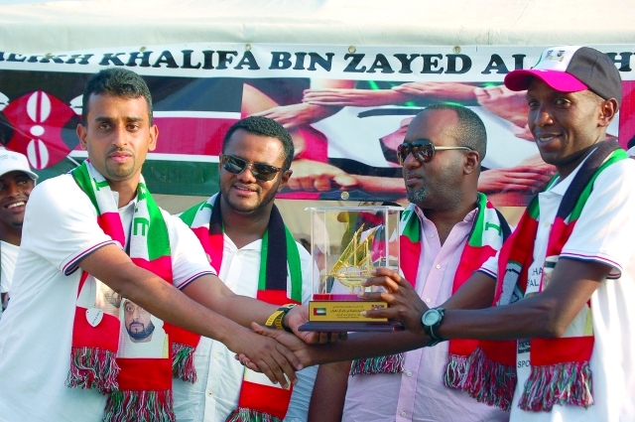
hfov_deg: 24.6
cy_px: 211
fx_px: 1453
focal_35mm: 82
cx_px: 318
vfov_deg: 16.5
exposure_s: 1/200
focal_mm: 55
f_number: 7.1
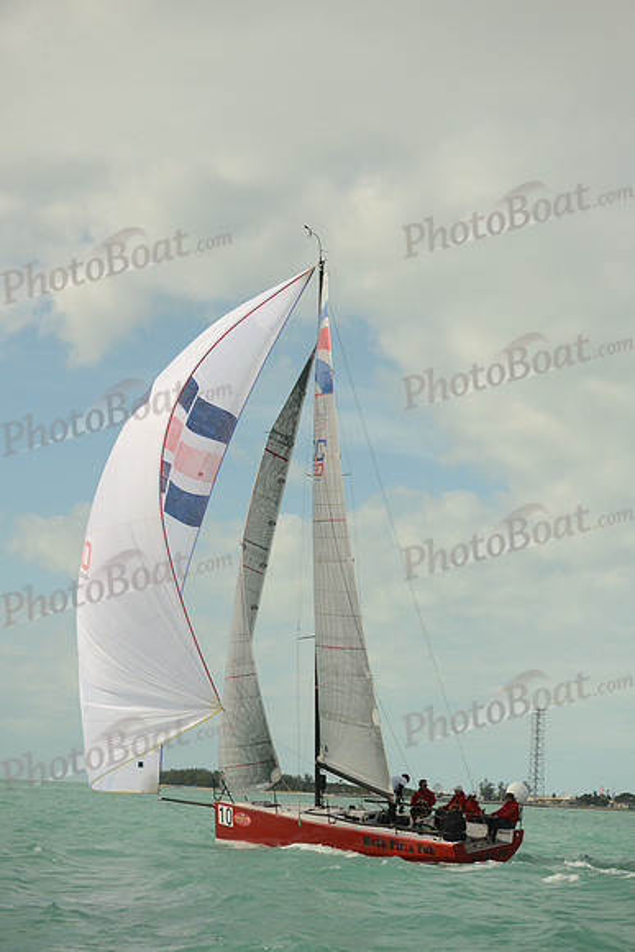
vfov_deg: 25.4
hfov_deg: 17.1
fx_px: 2115
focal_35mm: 80
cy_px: 476
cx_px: 318
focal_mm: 80
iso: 250
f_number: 4
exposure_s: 1/5000
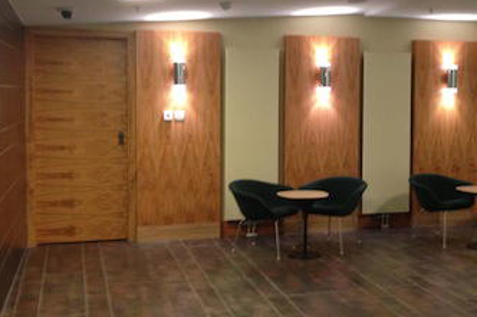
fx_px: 795
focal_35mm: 60
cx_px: 342
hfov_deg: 32.9
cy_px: 124
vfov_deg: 22.6
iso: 160
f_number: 2.4
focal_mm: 4.13
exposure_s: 1/20
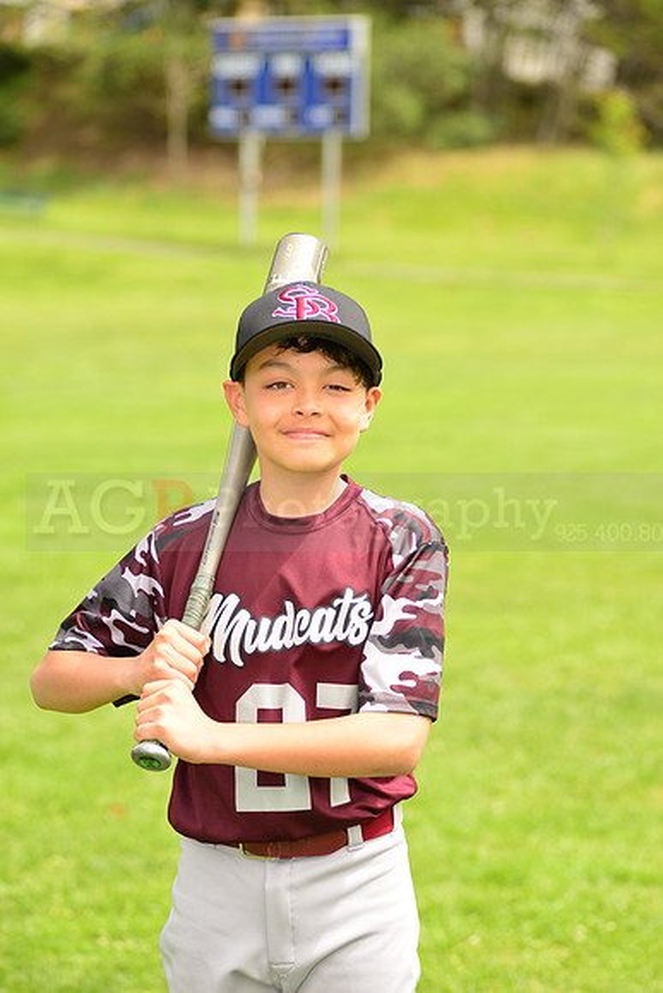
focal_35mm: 116
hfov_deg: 11.8
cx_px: 332
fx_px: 3202
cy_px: 496
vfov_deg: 17.6
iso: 100
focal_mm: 116
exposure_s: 1/250
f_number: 5
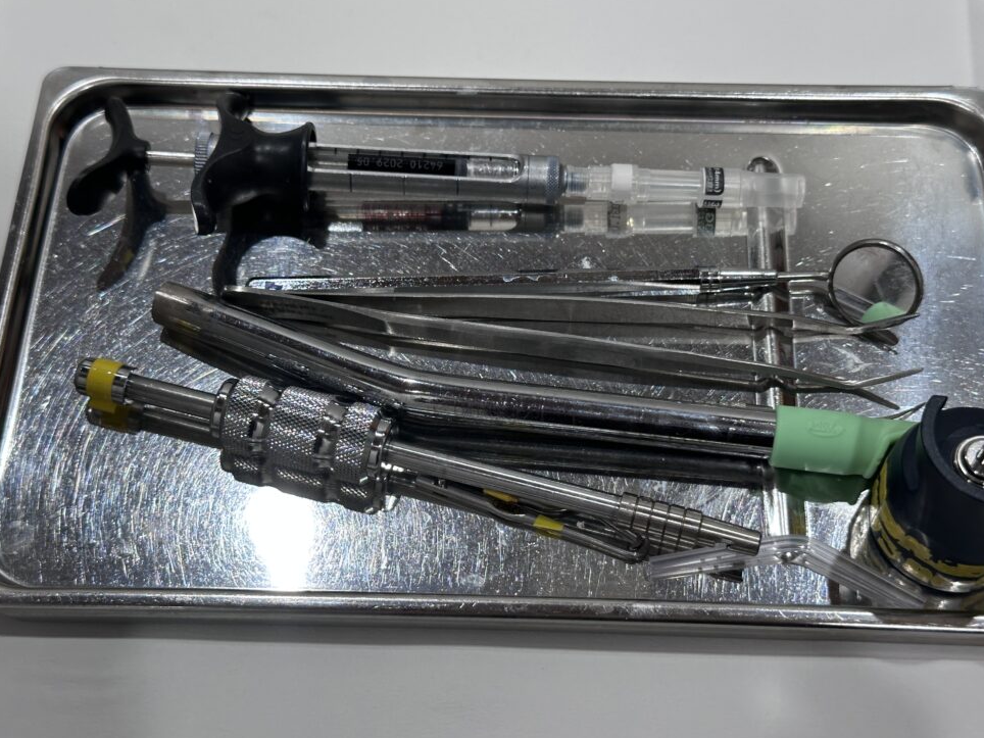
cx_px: 503
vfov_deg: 28.6
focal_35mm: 51
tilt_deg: -60.5
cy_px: 368
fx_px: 1450
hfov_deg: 37.5
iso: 100
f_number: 1.78
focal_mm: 6.86
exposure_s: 1/100
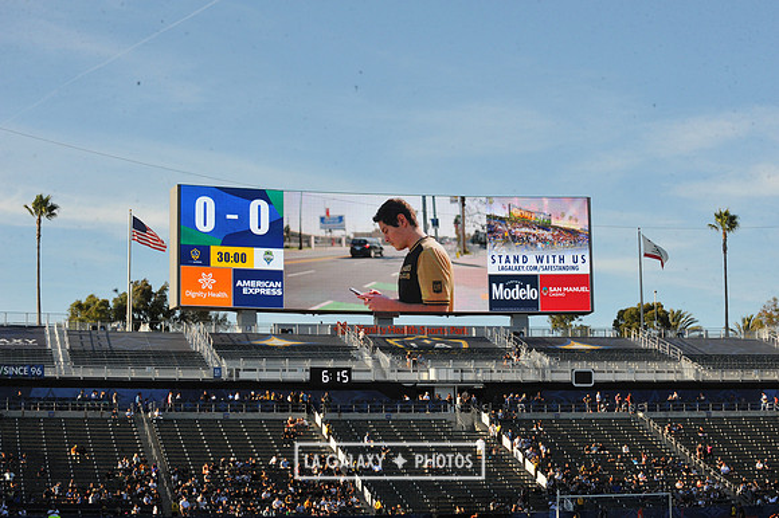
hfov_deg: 25.4
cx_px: 390
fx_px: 1730
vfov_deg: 17.0
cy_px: 259
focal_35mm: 80
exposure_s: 1/1000
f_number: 16
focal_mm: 80
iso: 1600
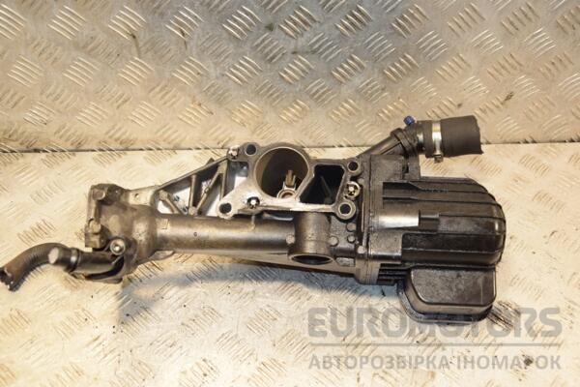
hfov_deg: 46.4
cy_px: 194
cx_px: 290
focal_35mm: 42
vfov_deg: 31.9
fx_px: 677
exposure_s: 1/160
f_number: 5
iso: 800
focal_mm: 28
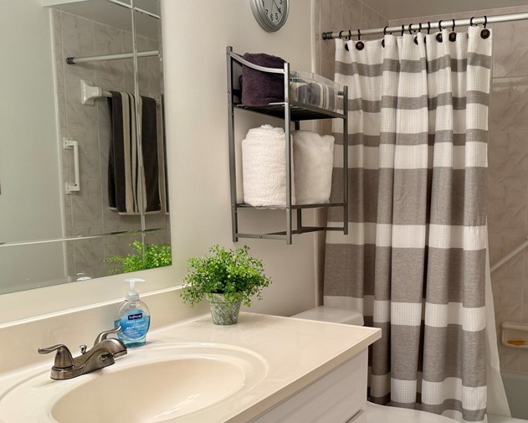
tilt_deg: -8.3
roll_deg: -0.6
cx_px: 359
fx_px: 594
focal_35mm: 38
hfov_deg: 47.0
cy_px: 274
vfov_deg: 38.8
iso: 125
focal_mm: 6.76
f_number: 1.78
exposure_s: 1/60
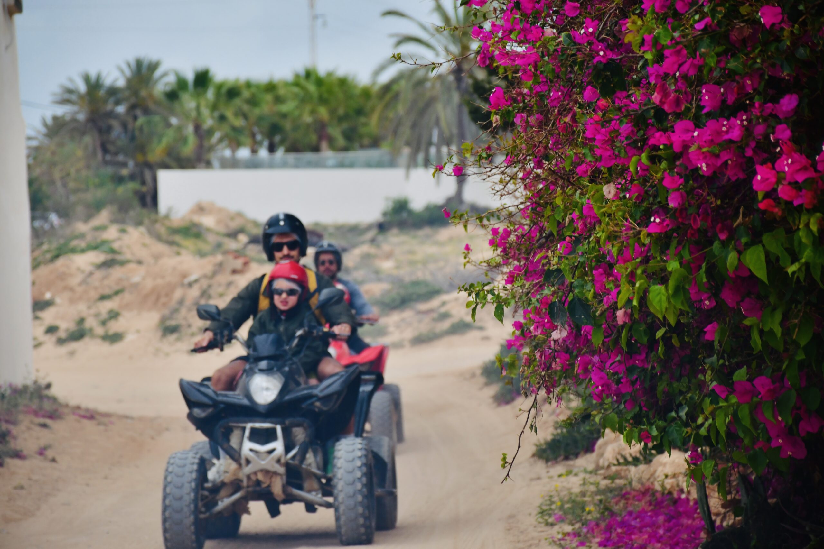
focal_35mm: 150
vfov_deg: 9.1
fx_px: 3433
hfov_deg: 13.7
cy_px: 274
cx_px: 412
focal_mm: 100
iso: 250
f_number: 5.6
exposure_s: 1/500
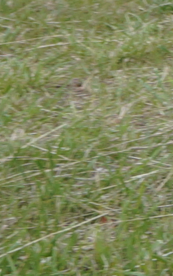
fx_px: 2075
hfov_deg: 4.5
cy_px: -142
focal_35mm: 275
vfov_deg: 7.5
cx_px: 565
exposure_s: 1/250
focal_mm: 21
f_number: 4.5
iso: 250
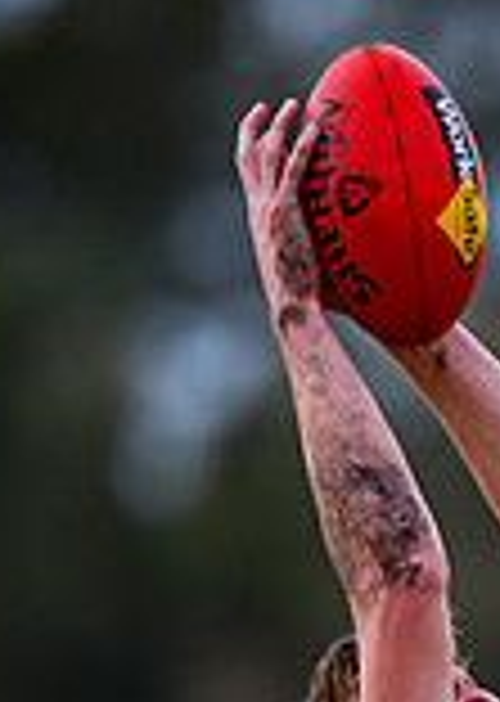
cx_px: 859
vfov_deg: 0.9
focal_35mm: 2168
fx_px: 43211
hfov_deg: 0.7
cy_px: 923
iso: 500
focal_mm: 500
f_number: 4
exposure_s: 1/1600
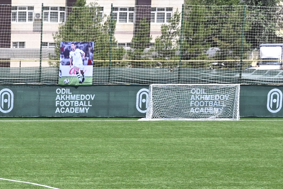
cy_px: 238
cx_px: -143
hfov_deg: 12.4
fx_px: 1239
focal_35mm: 158
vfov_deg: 8.6
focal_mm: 30.5
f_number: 4
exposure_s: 1/4000
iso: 640
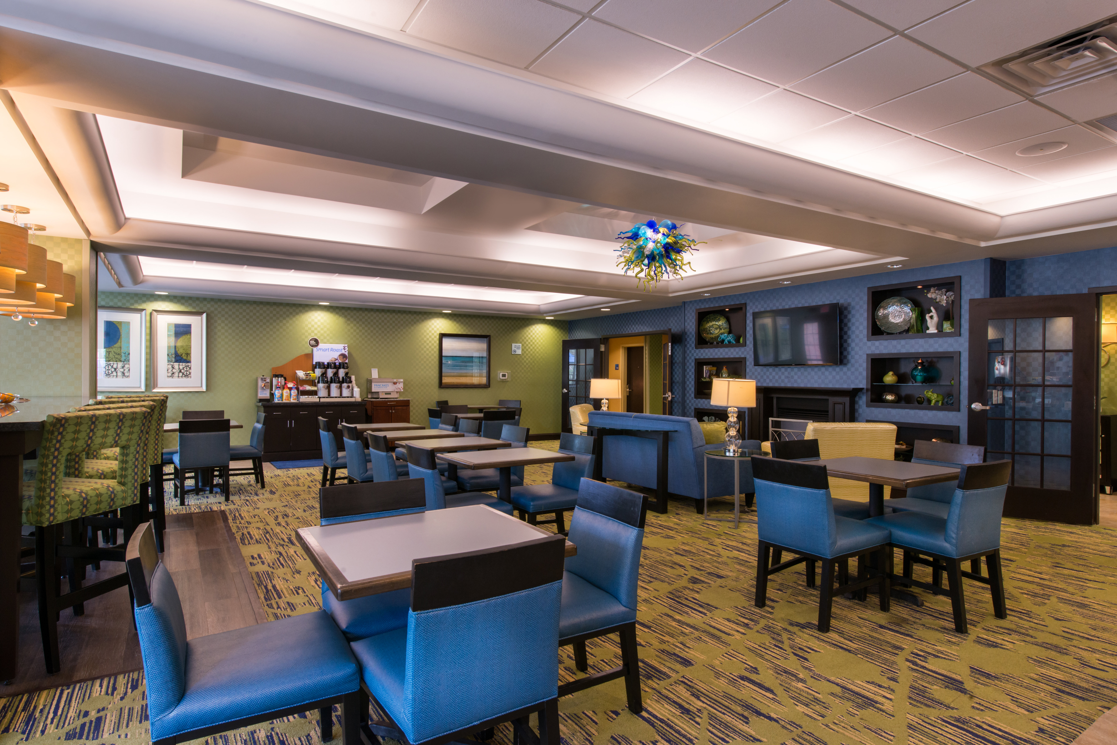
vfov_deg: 62.0
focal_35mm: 20
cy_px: 372
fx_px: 621
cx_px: 558
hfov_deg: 84.0
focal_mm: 20
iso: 400
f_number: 13
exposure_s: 1/6
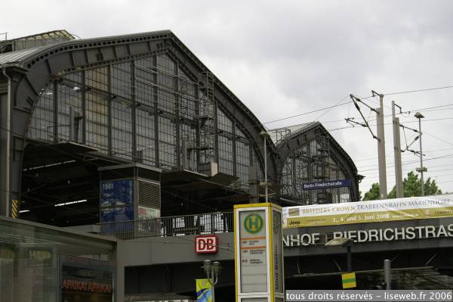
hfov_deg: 22.6
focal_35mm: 90
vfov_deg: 15.2
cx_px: 226
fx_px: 1132
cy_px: 151
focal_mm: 60
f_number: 5.6
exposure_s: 1/125
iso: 100
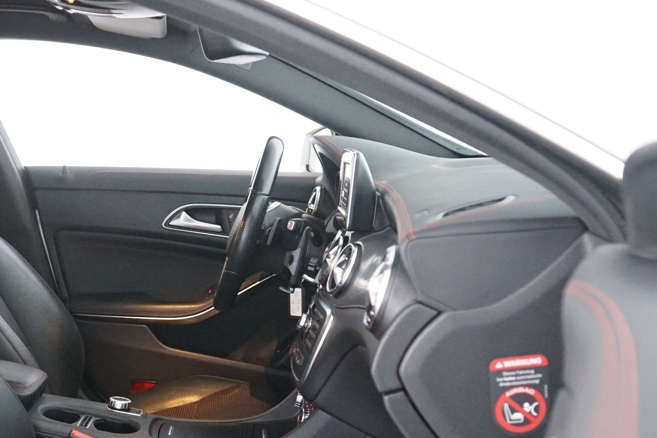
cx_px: 191
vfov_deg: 24.6
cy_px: 364
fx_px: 985
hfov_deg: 36.3
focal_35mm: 54
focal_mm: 29
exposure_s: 1/10
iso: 6400
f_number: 4
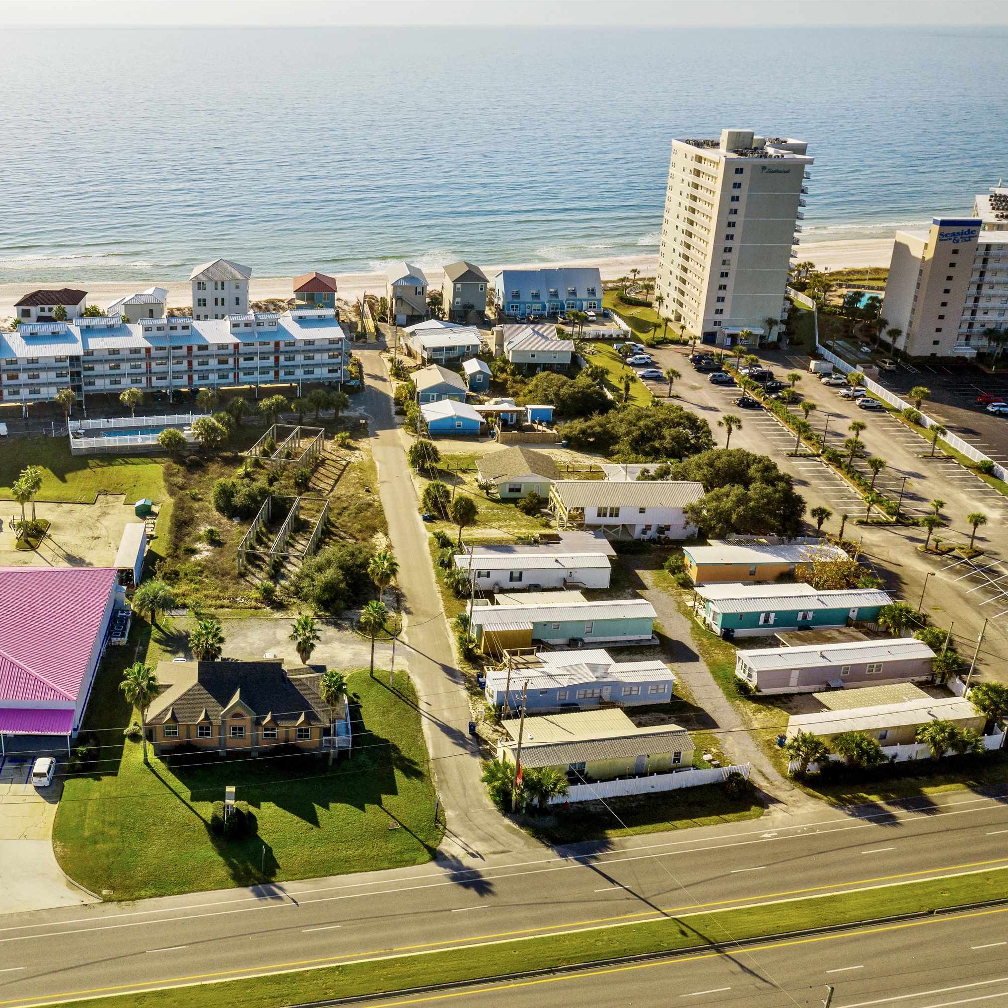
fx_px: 1186
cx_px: 251
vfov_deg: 46.0
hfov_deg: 44.5
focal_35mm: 36
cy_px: 506
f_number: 5
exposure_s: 1/120
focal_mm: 10.26
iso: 100
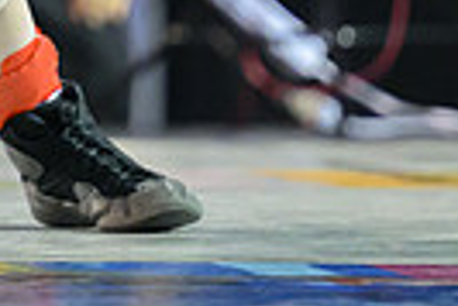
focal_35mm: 922
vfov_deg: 1.5
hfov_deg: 2.2
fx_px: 11743
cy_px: -212
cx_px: -382
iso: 5000
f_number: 2.8
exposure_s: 1/800
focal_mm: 150
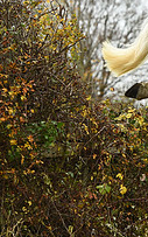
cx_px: 277
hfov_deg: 3.3
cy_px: 41
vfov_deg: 5.3
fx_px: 2534
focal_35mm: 393
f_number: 5.6
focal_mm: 135
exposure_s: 1/1250
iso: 1600
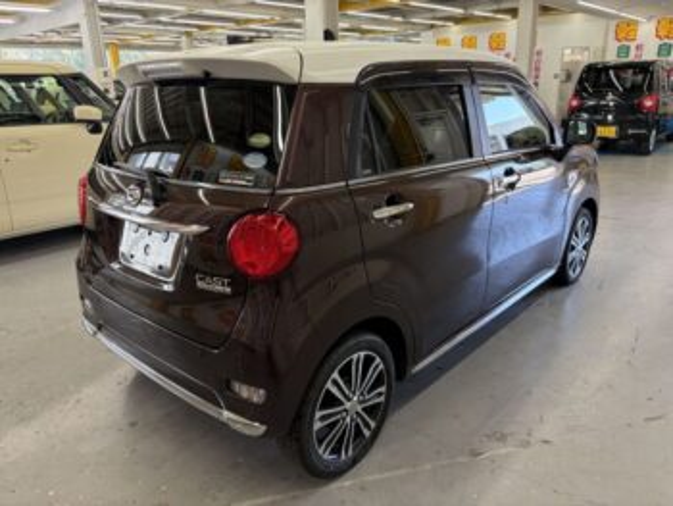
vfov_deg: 53.1
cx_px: 336
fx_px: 506
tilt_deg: -17.7
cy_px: 253
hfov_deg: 67.3
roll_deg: +1.8
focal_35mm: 26
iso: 125
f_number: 1.6
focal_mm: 5.96
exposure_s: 1/100
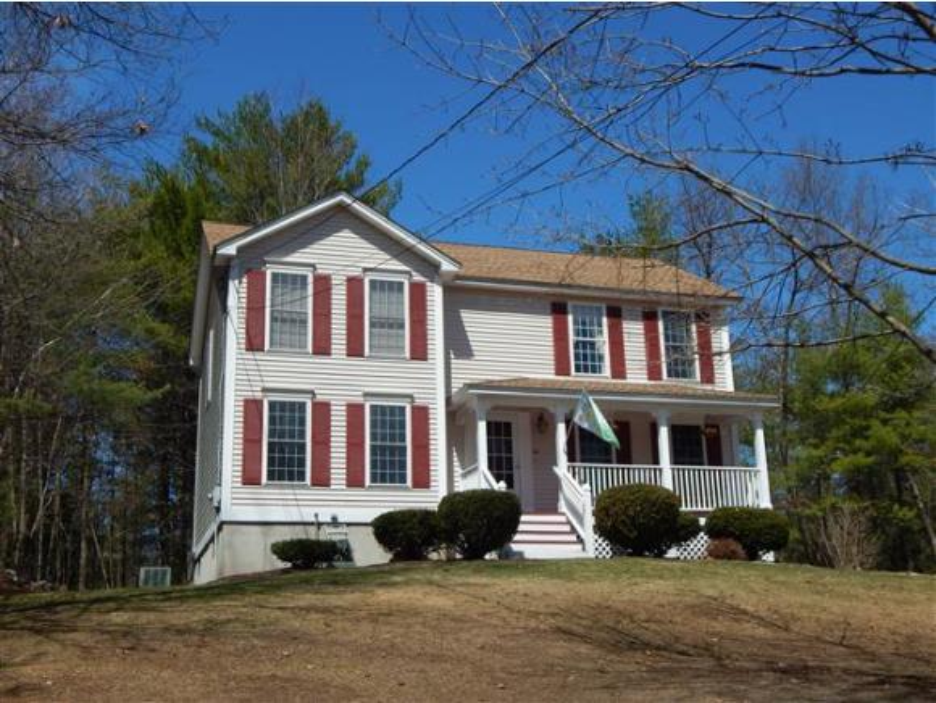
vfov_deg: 33.6
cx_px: 468
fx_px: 1164
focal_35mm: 43
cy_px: 352
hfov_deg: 43.8
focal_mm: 7.7
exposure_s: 1/500
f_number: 7.1
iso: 125
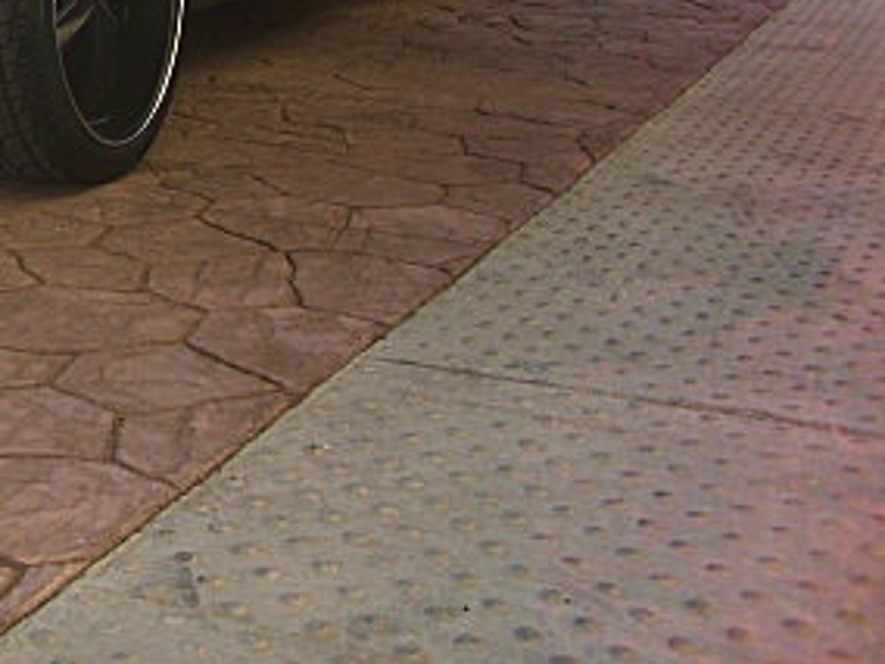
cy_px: -44
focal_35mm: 81
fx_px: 2071
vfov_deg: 17.7
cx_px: -100
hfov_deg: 22.7
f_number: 2.8
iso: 50
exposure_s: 1/160
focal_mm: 6.3
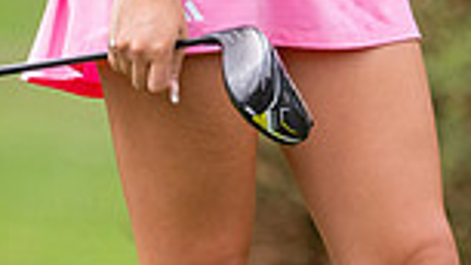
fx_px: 22239
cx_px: 459
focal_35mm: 1781
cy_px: -317
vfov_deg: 0.7
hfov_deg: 1.2
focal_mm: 300
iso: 500
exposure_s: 1/4000
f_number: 4
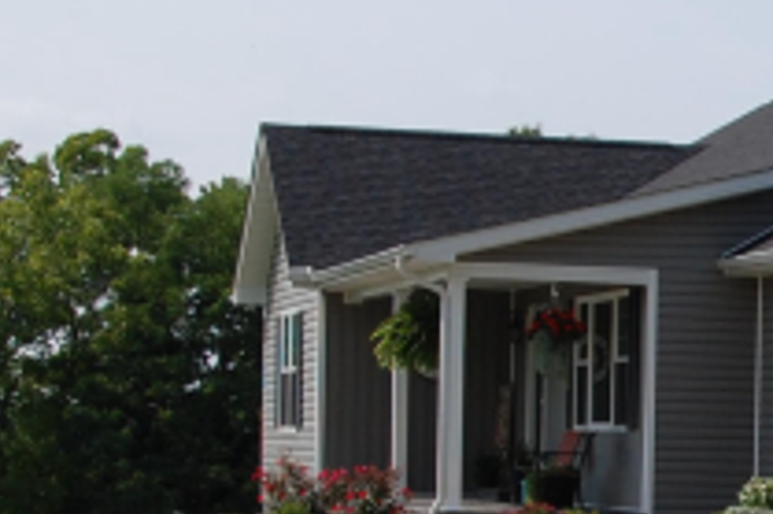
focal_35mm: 140
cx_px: 1036
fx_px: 3004
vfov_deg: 9.7
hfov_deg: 14.0
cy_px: 584
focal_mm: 26
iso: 200
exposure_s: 1/320
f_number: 9
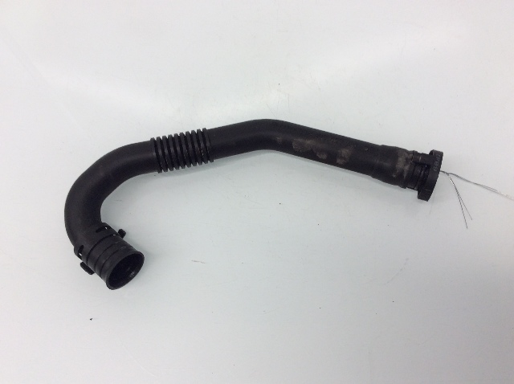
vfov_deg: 44.1
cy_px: 192
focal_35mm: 32
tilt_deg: -67.7
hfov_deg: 56.9
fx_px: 474
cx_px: 257
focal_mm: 3.3
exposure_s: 1/60
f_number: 2.4
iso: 40
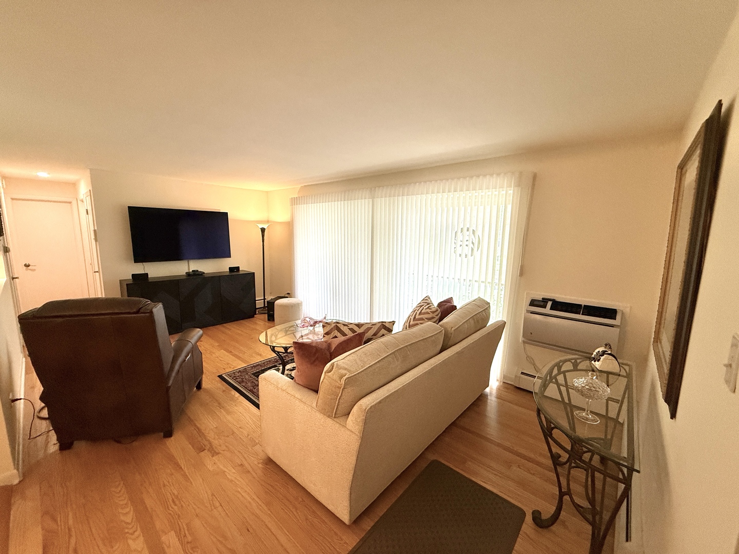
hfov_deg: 102.1
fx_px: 299
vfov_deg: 85.7
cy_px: 277
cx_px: 370
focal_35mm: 14
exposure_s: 1/120
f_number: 2.2
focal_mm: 2.22
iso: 250
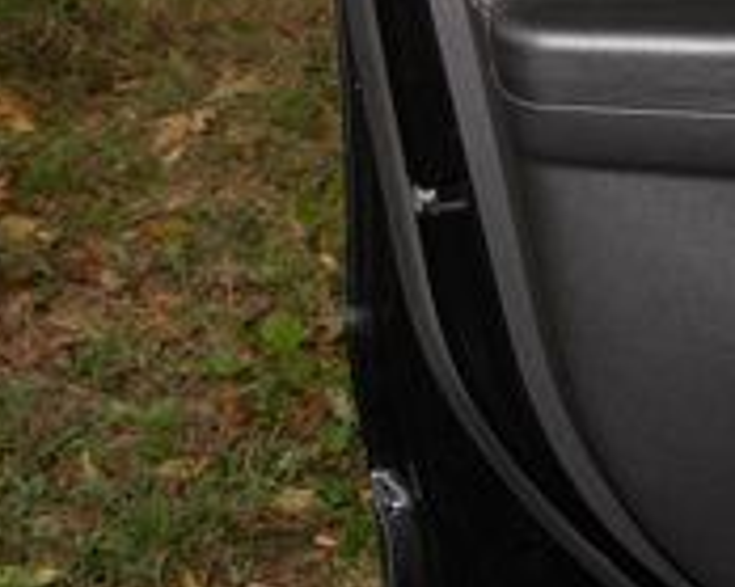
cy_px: 44
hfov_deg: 19.8
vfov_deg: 18.1
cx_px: 1115
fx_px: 1805
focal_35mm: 83
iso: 640
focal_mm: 24
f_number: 9
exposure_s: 1/200
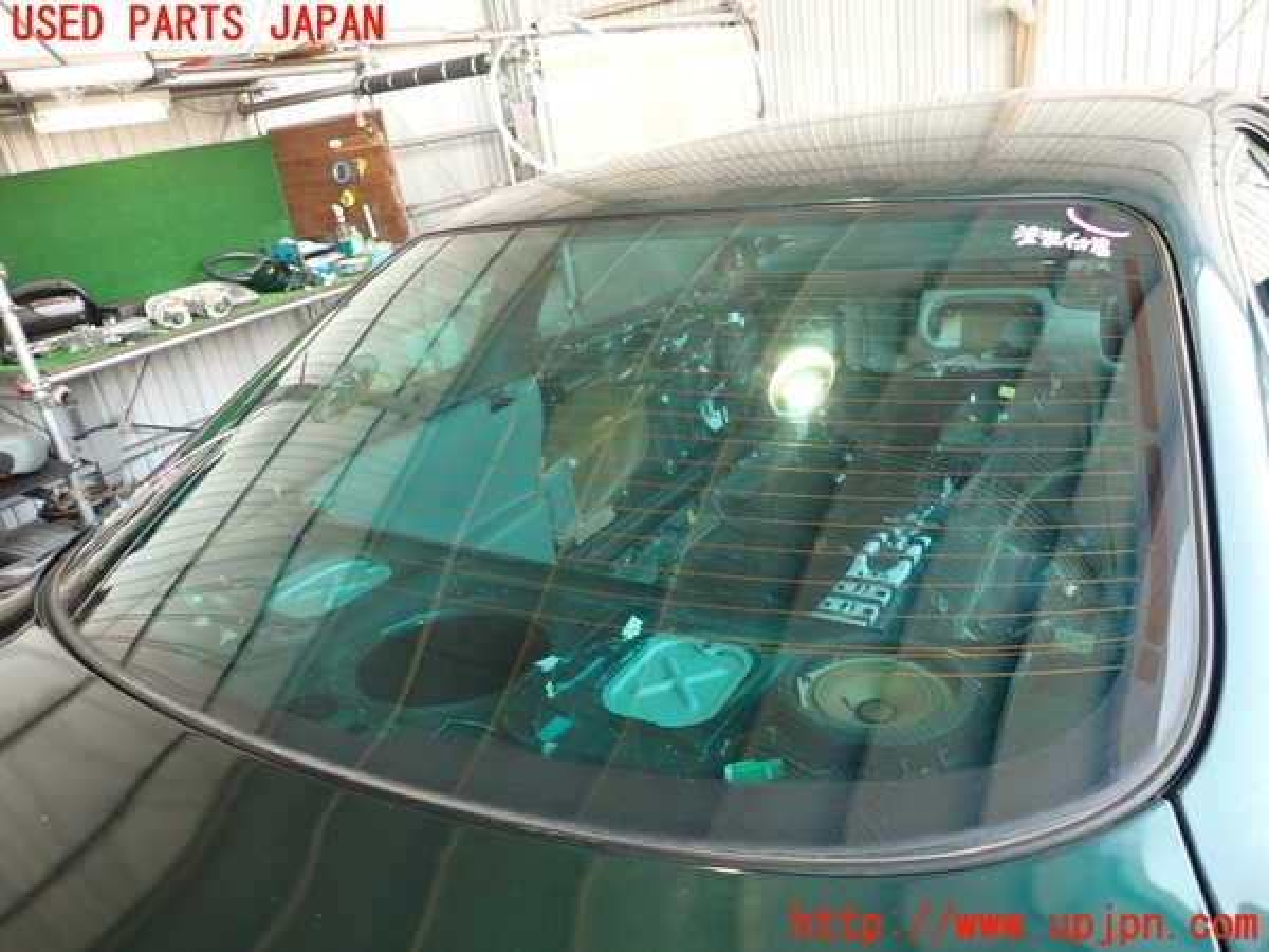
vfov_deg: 54.9
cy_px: 476
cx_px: 634
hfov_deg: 69.4
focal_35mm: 25
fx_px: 916
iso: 160
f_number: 2
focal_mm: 4.5
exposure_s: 1/60
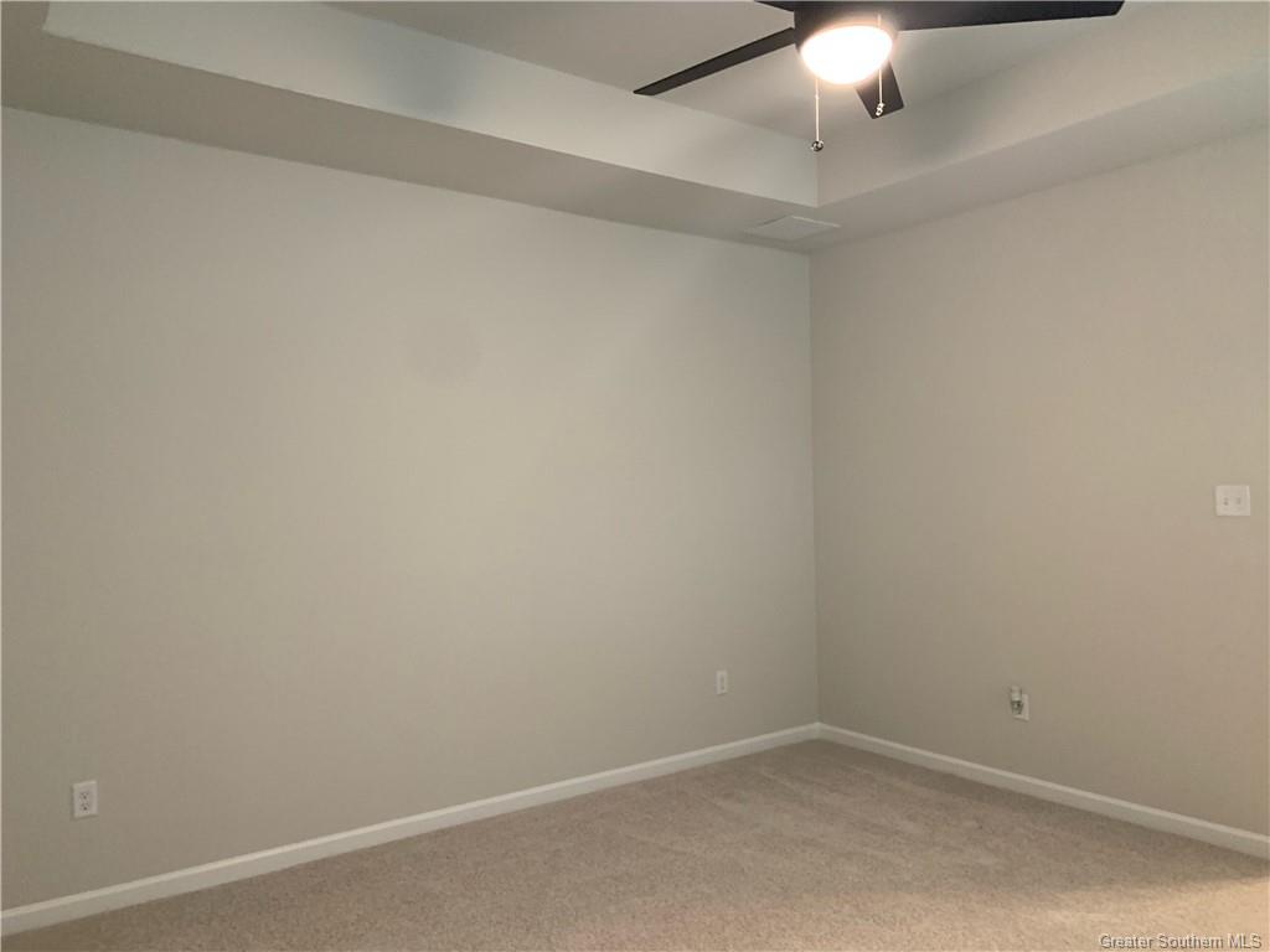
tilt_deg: +1.2
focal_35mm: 26
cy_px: 476
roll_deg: +1.0
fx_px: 954
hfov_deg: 67.3
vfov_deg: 53.1
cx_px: 635
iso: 250
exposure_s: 1/60
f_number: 1.8
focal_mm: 4.25
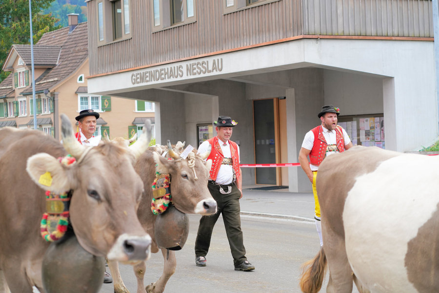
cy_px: 146
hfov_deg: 23.9
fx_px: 1036
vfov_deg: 16.1
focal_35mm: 85
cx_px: 220
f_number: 5
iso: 800
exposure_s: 1/800
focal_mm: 85
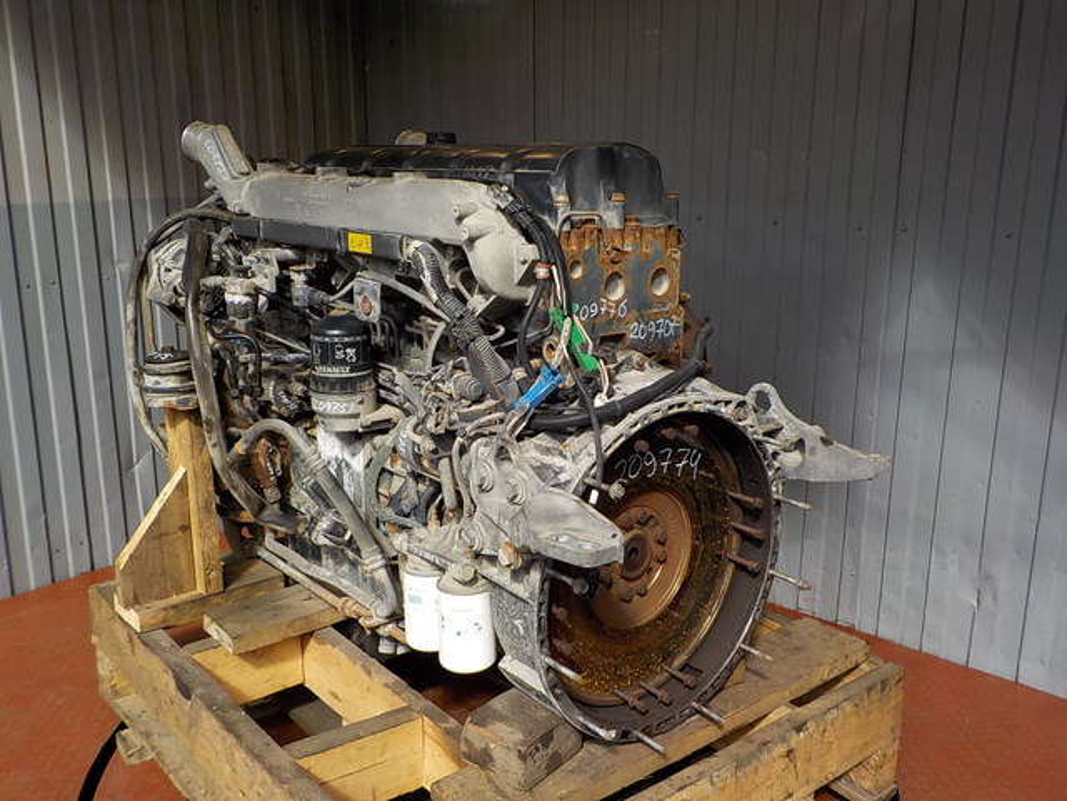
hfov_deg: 60.0
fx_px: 925
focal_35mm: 30
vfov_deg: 46.8
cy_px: 400
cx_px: 534
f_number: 3.3
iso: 125
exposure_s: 1/320
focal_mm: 4.1
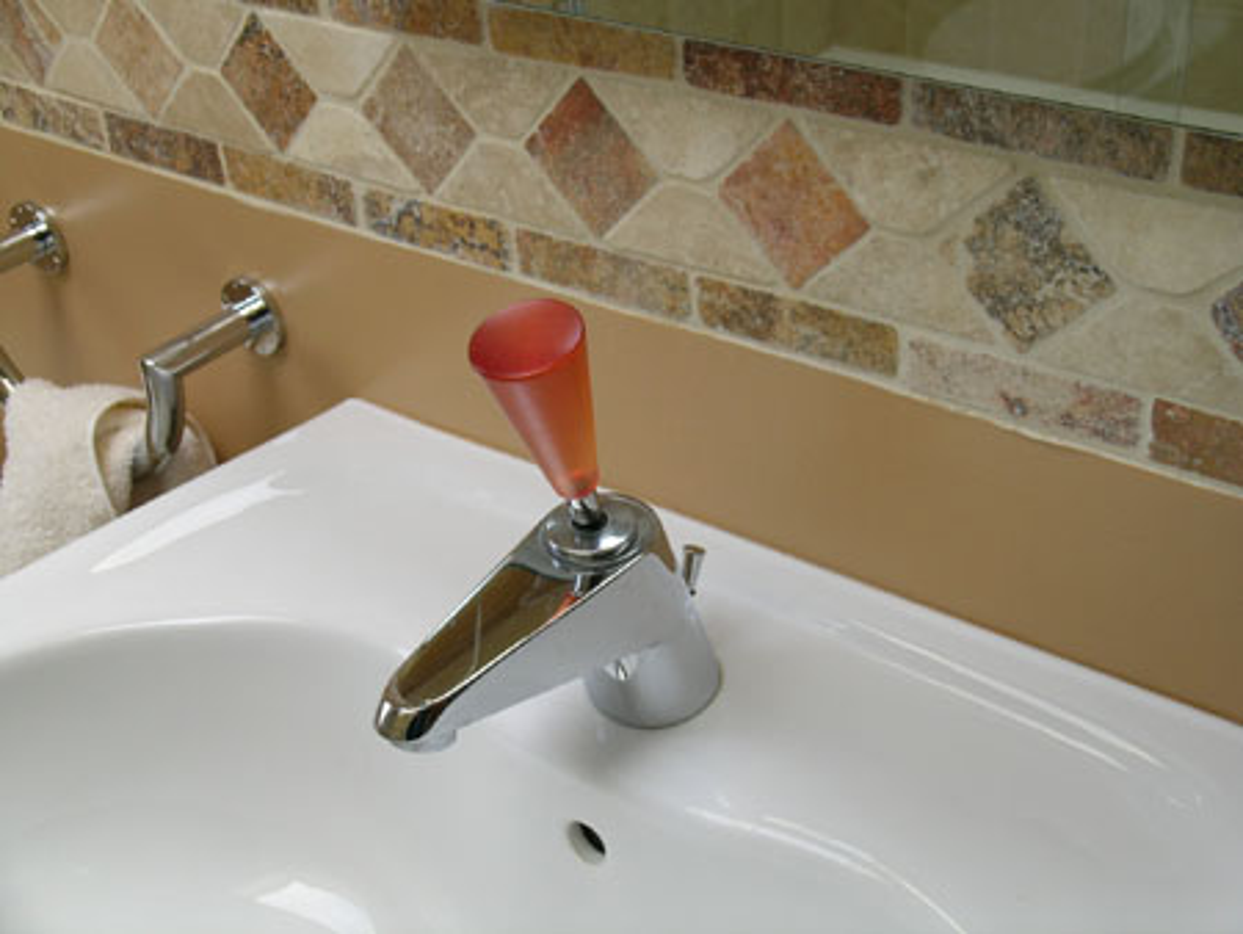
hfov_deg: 41.2
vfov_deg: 31.5
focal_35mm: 46
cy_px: 467
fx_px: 1653
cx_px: 622
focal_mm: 9.5
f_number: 4.2
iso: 50
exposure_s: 1/79.4
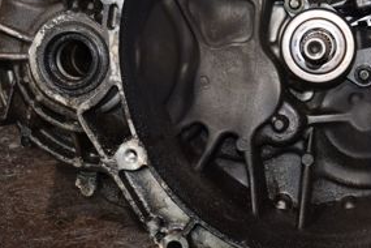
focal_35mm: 84
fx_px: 867
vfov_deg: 16.1
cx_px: 263
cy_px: 48
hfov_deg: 24.0
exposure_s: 1/60
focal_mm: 25
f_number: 5
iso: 800
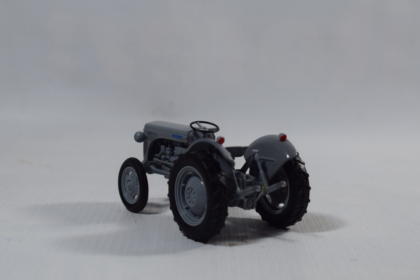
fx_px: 962
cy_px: 140
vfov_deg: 16.6
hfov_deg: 24.6
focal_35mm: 82
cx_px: 210
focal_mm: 55
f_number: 8
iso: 400
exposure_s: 1/60
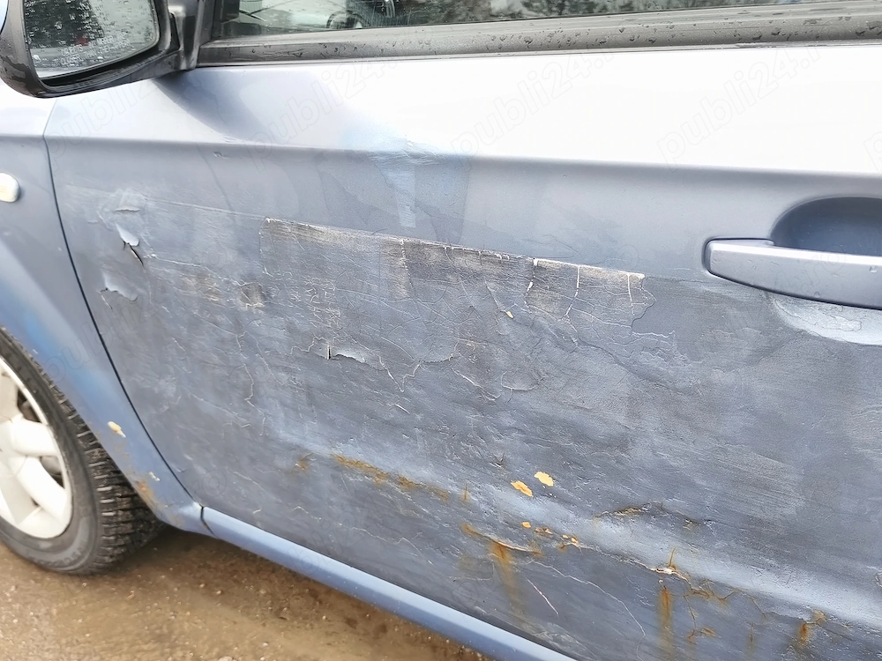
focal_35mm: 35
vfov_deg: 40.7
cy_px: 330
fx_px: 892
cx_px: 441
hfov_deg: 52.6
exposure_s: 1/99.9
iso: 320
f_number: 1.65
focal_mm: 6.14
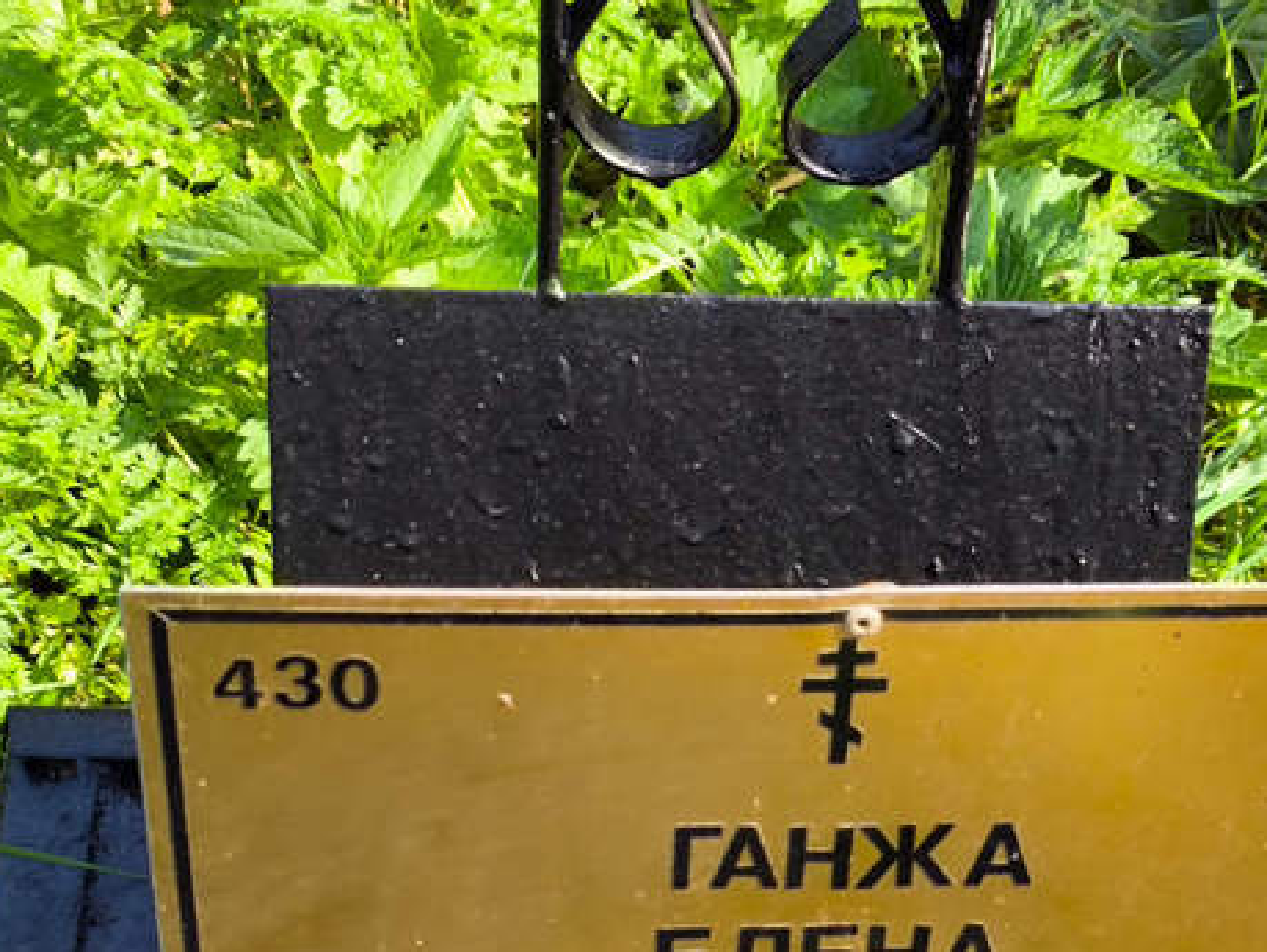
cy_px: 709
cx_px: 738
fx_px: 3187
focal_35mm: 87
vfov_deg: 16.9
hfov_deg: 22.5
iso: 50
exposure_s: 1/298
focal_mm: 4.71
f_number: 1.7
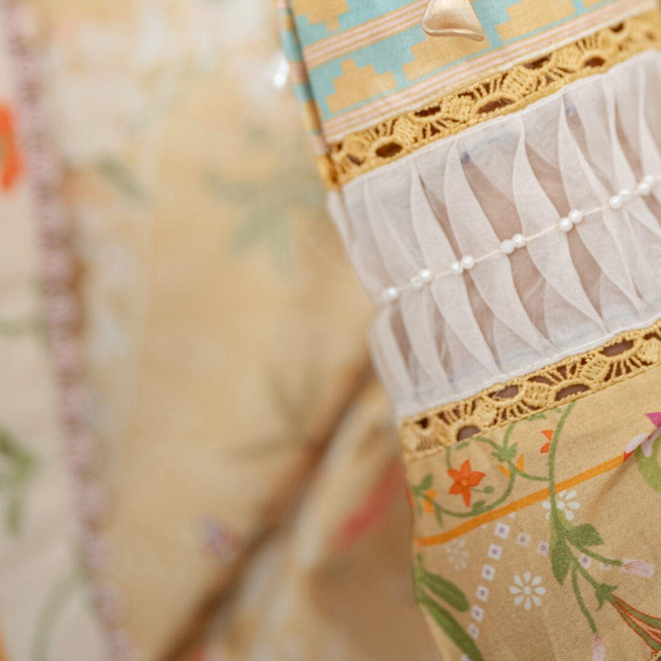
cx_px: 509
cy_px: -24
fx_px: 3629
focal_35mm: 168
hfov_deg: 10.4
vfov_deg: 10.3
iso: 50
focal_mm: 85
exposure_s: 1/200
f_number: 2
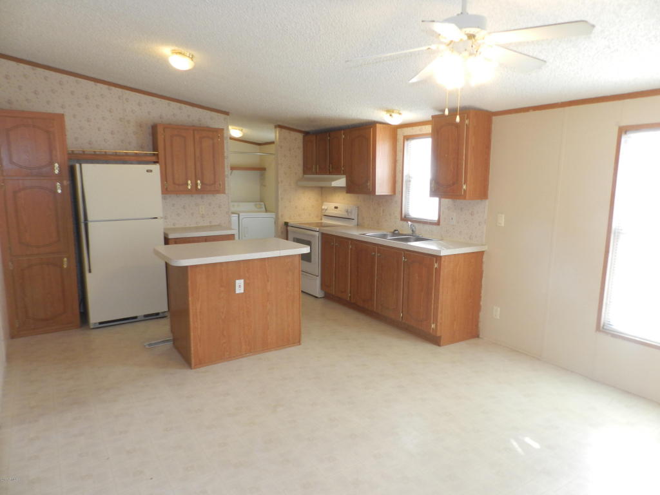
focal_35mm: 23
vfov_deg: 58.9
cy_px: 248
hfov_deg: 73.9
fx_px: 439
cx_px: 330
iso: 180
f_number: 3.4
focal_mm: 4
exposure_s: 1/30
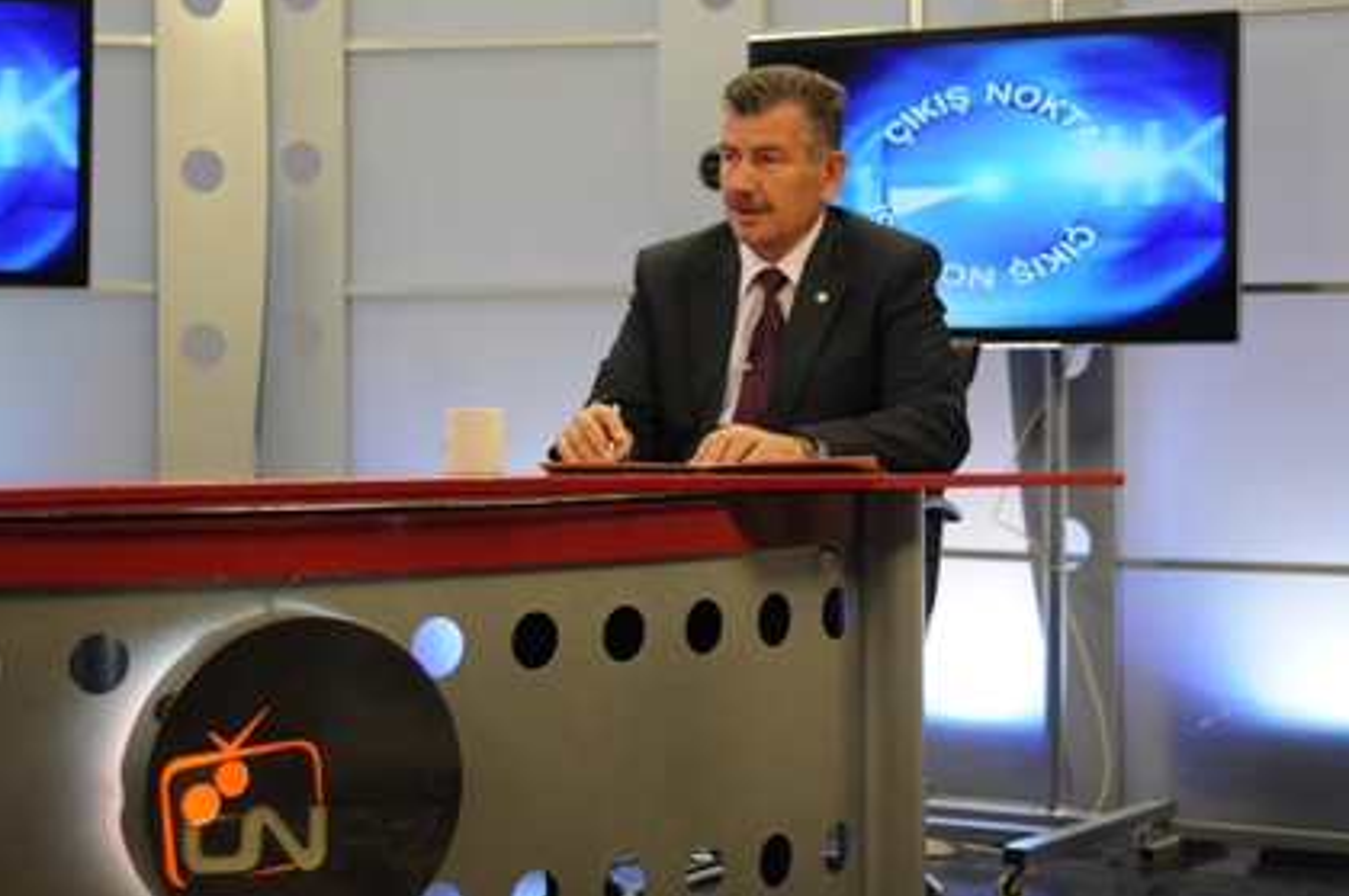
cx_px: 665
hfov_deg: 25.4
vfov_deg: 17.0
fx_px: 2994
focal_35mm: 80
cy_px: 424
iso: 400
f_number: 1.8
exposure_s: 1/400
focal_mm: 50
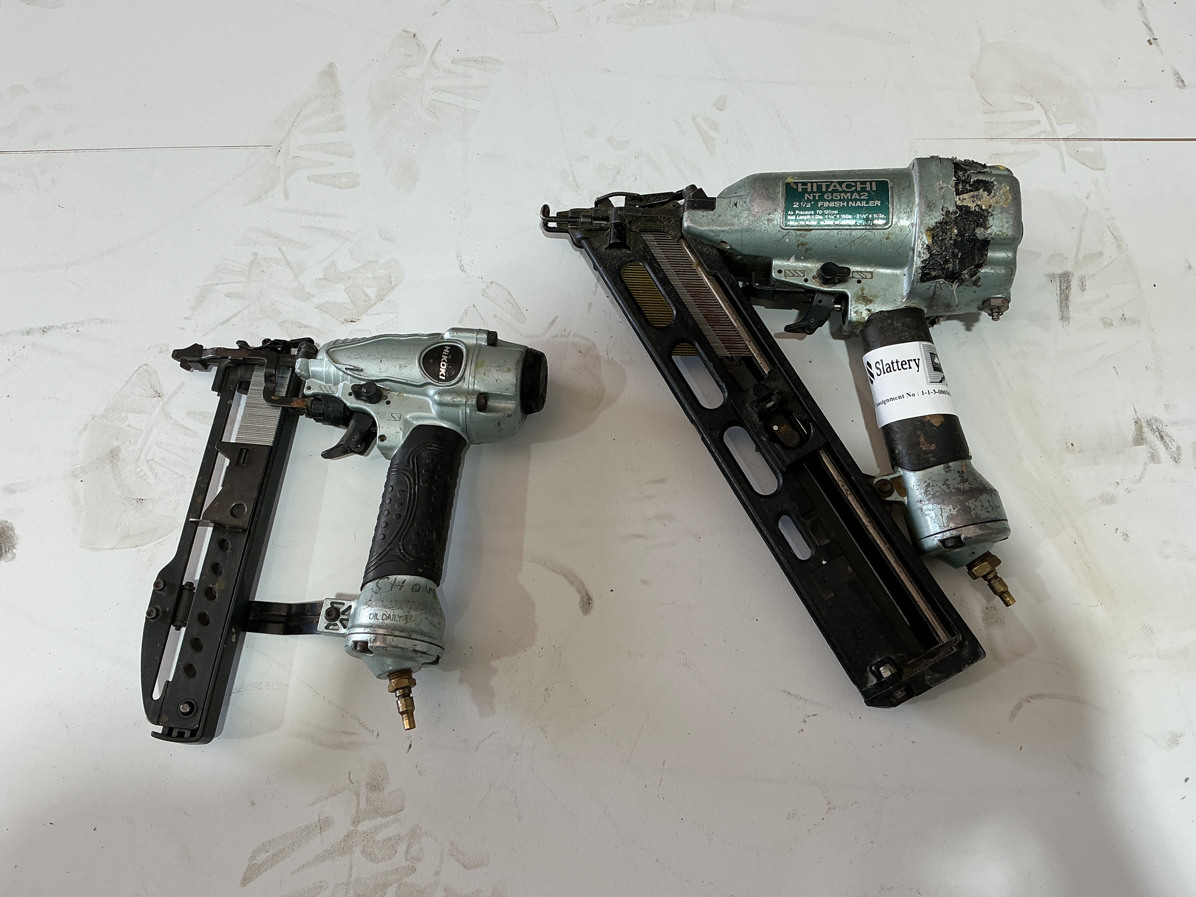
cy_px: 448
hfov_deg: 61.7
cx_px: 598
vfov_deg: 48.2
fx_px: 1002
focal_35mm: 29
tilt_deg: -71.7
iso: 16
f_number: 1.8
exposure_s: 1/100
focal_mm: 3
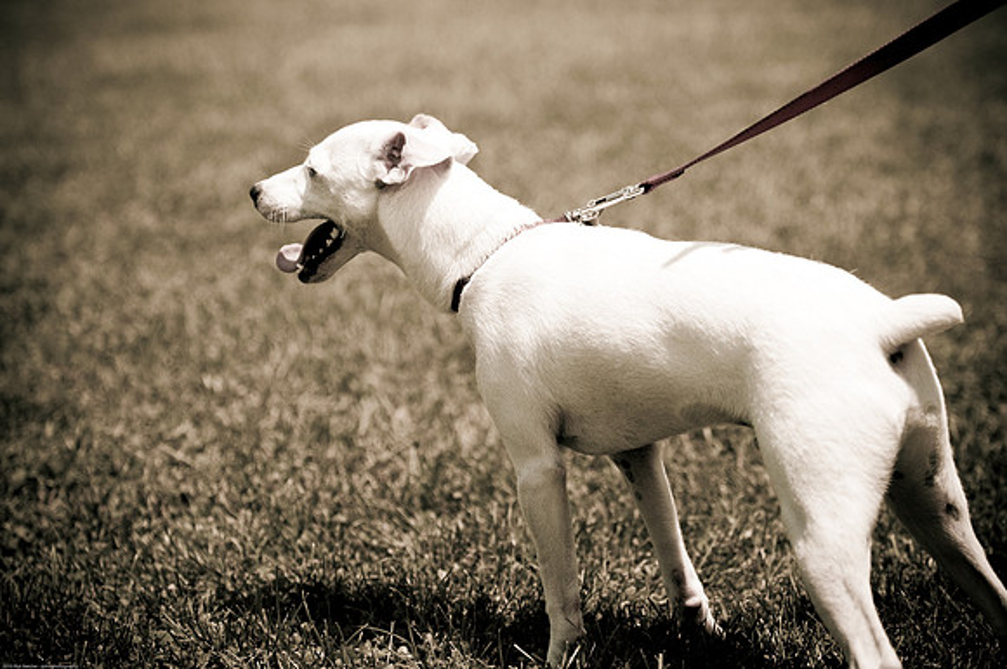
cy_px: 334
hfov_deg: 19.5
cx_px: 504
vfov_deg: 13.0
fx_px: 2933
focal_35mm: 105
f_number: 2.8
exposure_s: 1/8000
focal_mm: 70
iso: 200
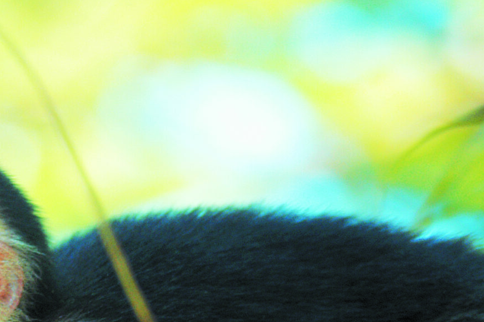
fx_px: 10665
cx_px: -19
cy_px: 382
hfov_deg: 2.6
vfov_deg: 1.7
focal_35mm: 794
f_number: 6.3
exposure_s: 1/180
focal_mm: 180
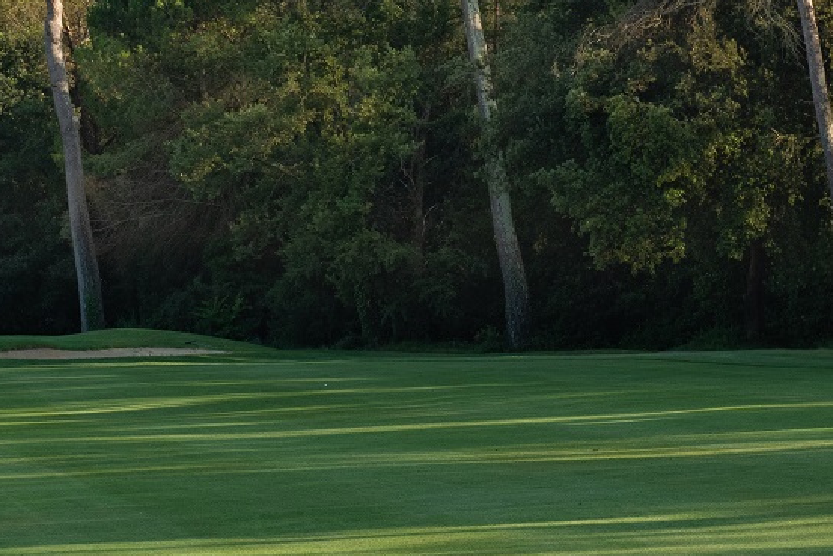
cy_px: 6
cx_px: 89
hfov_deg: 8.4
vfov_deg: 5.6
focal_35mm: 243
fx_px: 5624
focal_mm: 70
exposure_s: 1/320
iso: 320
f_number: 9
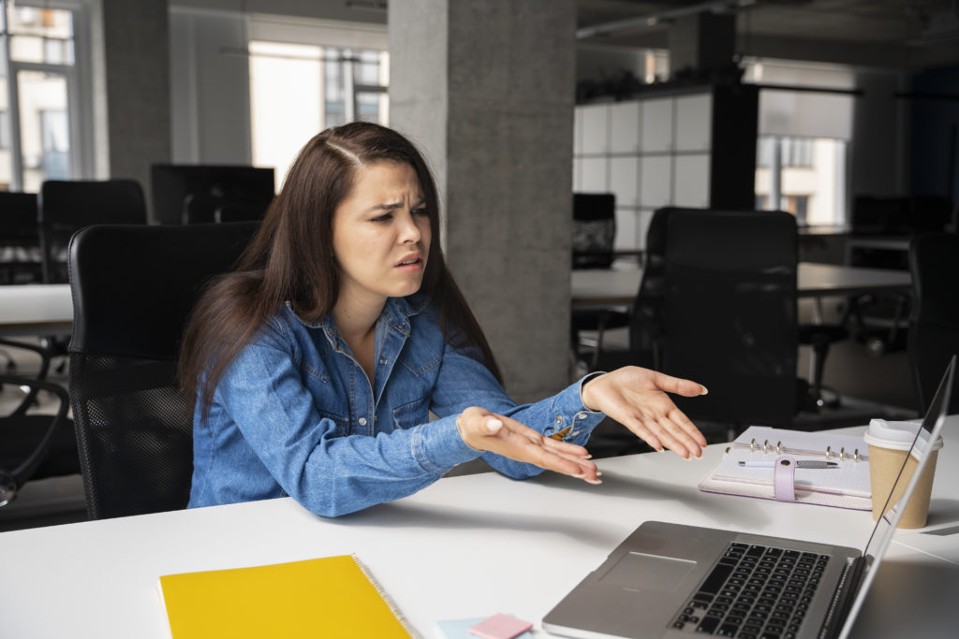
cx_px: 480
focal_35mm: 41
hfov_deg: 47.0
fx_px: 1103
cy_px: 320
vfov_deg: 32.3
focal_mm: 41.4
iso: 160
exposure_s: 1/160
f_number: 4
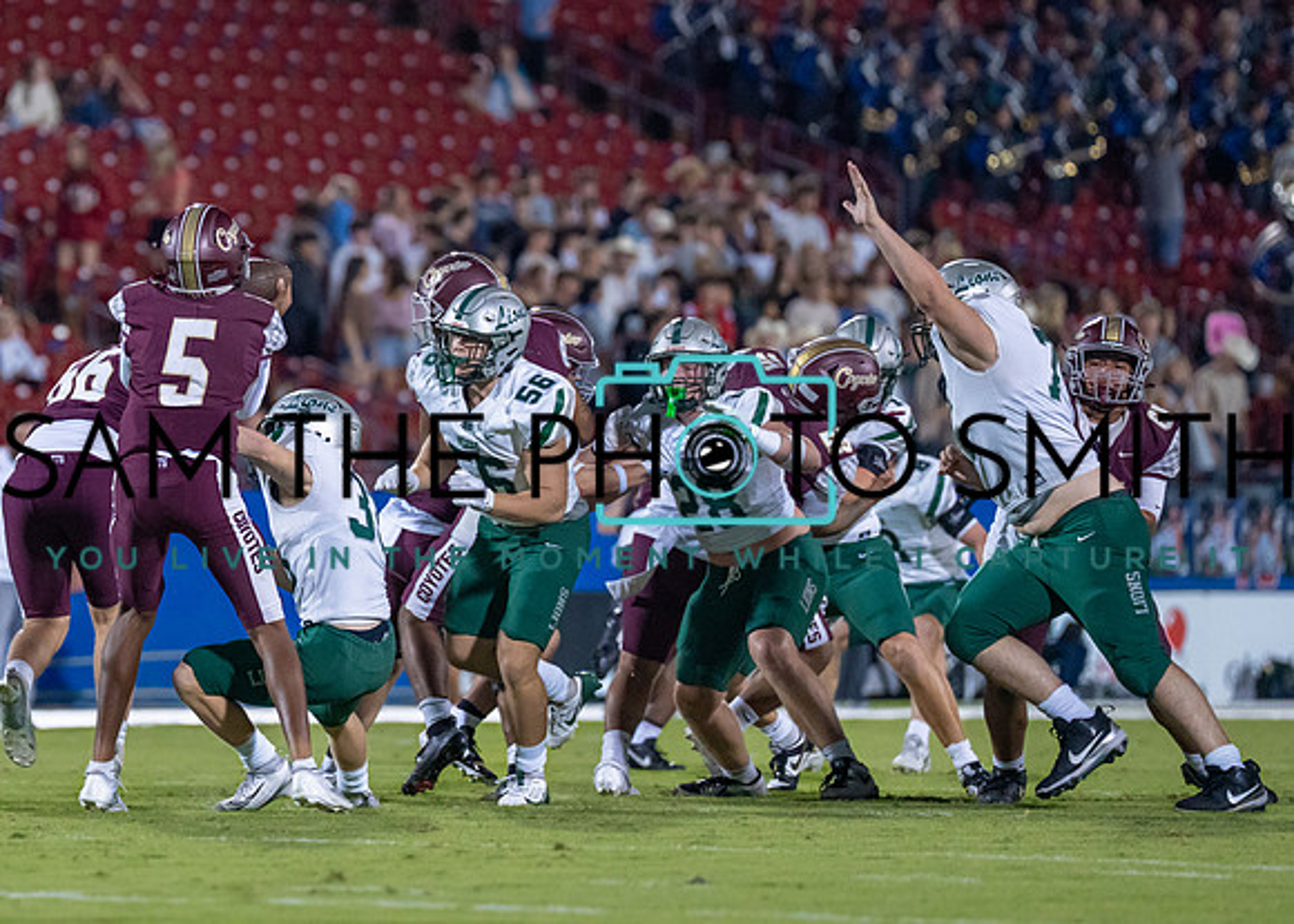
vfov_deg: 4.0
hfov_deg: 5.6
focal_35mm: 358
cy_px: 335
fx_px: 13150
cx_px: 263
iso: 2000
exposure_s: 1/1600
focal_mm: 200
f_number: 2.8
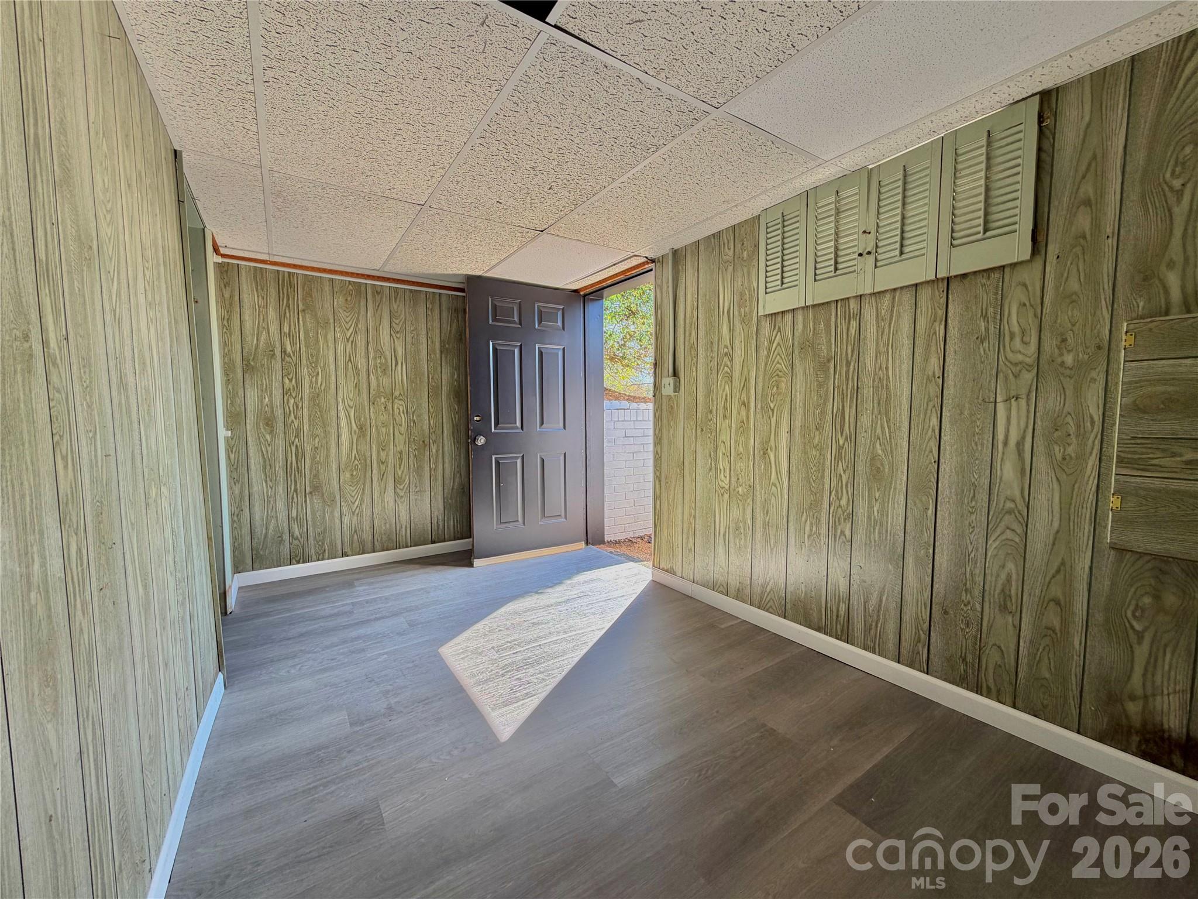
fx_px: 485
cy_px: 450
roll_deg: +0.3
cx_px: 599
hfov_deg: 102.1
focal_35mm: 14
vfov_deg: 85.7
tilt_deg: -4.4
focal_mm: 2.22
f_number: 2.2
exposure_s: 1/121
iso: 64
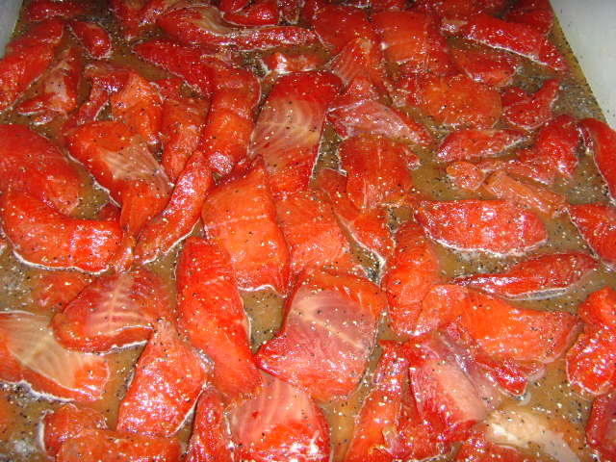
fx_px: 694
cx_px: 308
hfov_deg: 47.9
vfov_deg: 36.8
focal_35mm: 39
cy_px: 231
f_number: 3.5
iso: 200
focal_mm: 6.6
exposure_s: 1/45
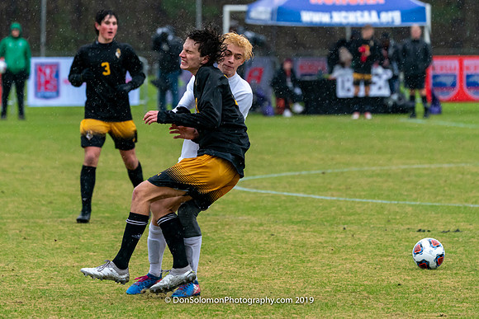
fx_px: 4273
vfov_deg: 4.3
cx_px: 231
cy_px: 138
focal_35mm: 321
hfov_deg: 6.4
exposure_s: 1/1000
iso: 3200
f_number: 5.6
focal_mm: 244
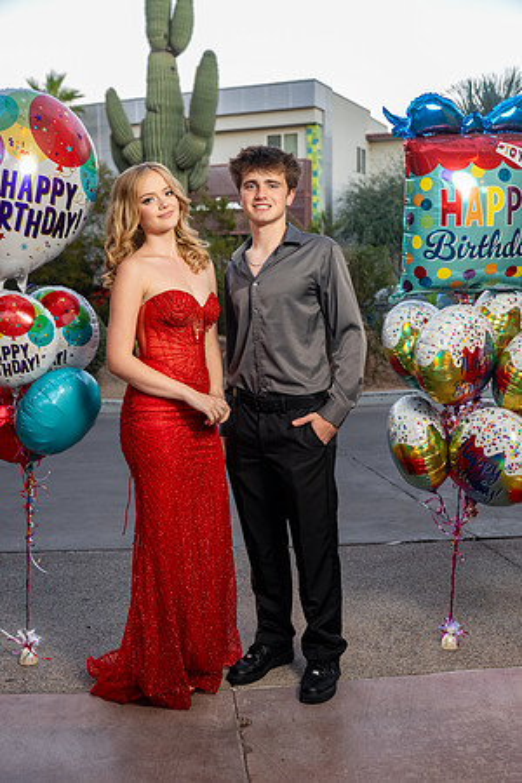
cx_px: 261
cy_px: 392
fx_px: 913
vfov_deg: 46.4
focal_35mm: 42
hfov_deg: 31.9
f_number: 4
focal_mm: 42
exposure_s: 1/80
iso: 800
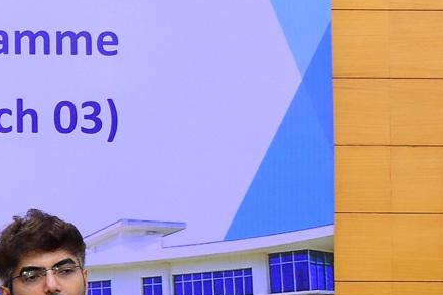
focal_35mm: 131
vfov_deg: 10.3
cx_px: -295
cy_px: 357
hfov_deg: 14.2
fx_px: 1611
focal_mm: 20
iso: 1000
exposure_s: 1/60
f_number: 6.3
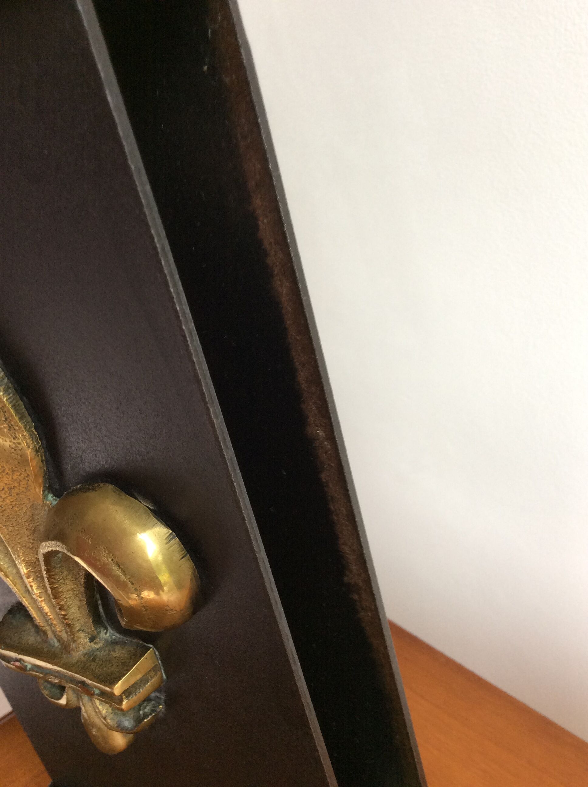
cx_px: 294
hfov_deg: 44.1
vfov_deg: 56.9
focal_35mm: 32
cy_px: 394
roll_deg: +16.8
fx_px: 727
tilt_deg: -26.0
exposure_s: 1/25
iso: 64
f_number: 2.4
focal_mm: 3.3
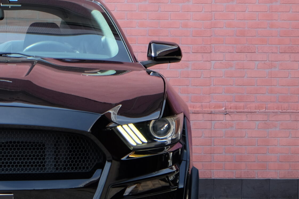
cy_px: 133
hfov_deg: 10.7
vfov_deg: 7.3
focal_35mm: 189
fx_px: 1570
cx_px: -30
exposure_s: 1/320
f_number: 5.6
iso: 400
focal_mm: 55
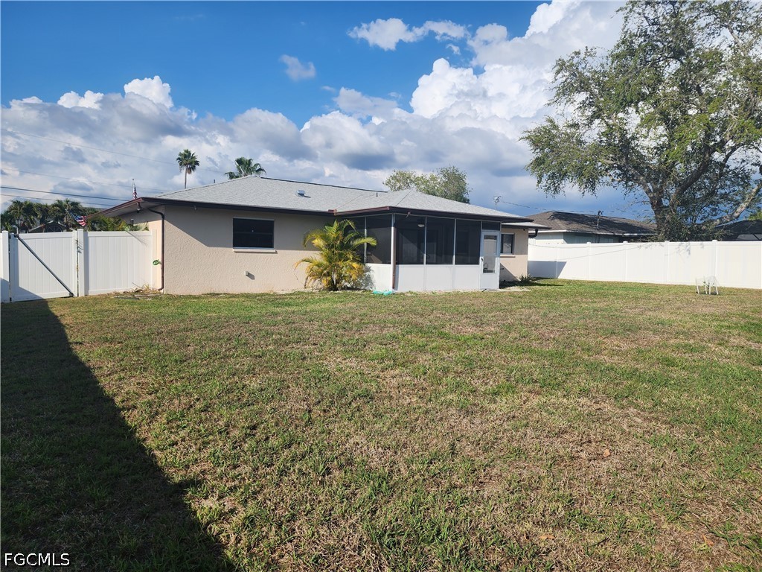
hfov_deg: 73.9
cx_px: 381
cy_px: 286
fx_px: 506
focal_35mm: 23
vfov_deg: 58.9
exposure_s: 1/1746
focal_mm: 6.4
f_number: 1.8
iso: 12
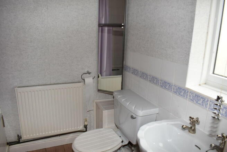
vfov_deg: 48.0
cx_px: 114
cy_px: 76
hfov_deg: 67.4
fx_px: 170
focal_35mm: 27
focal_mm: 18
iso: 500
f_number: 5
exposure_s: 1/200
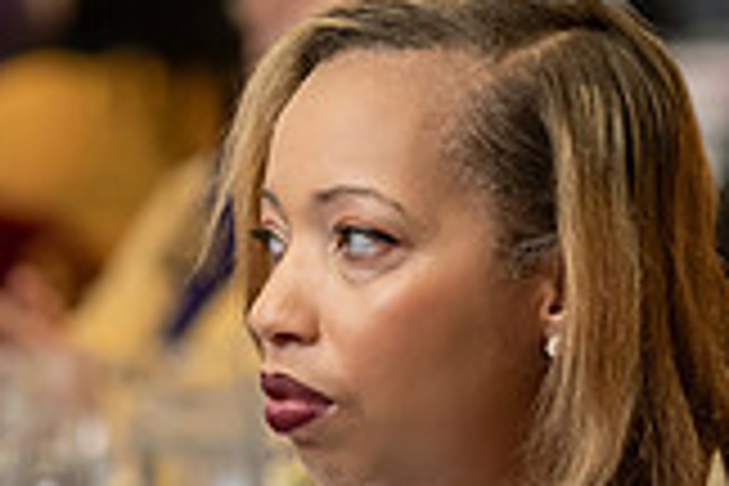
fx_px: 9800
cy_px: 506
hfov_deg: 4.3
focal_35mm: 484
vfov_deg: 2.8
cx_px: 374
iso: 1000
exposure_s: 1/160
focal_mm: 135
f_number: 3.2
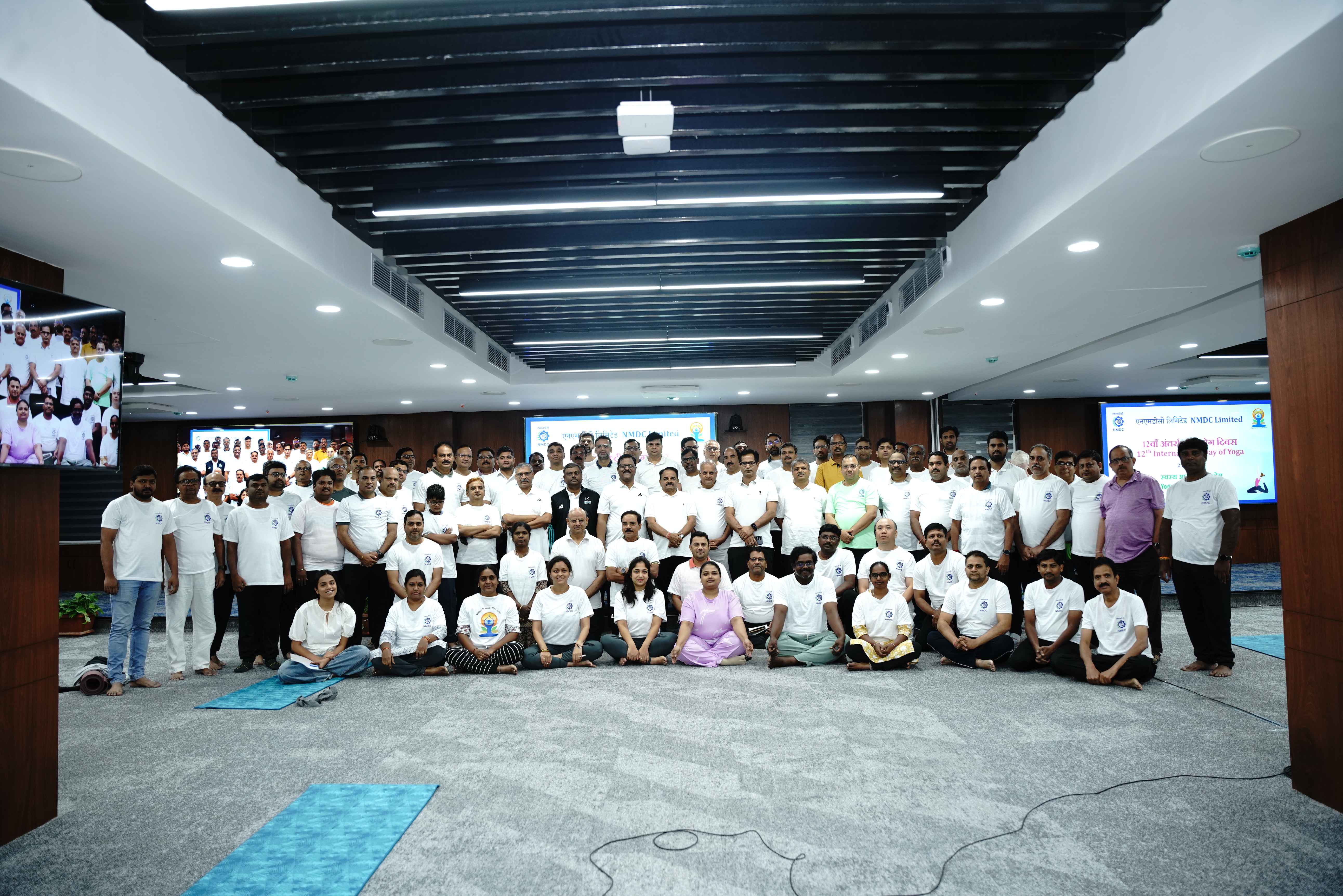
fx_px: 1112
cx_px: 672
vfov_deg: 43.9
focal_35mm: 30
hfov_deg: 62.3
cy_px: 448
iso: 1000
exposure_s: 1/160
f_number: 3.5
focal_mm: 29.8
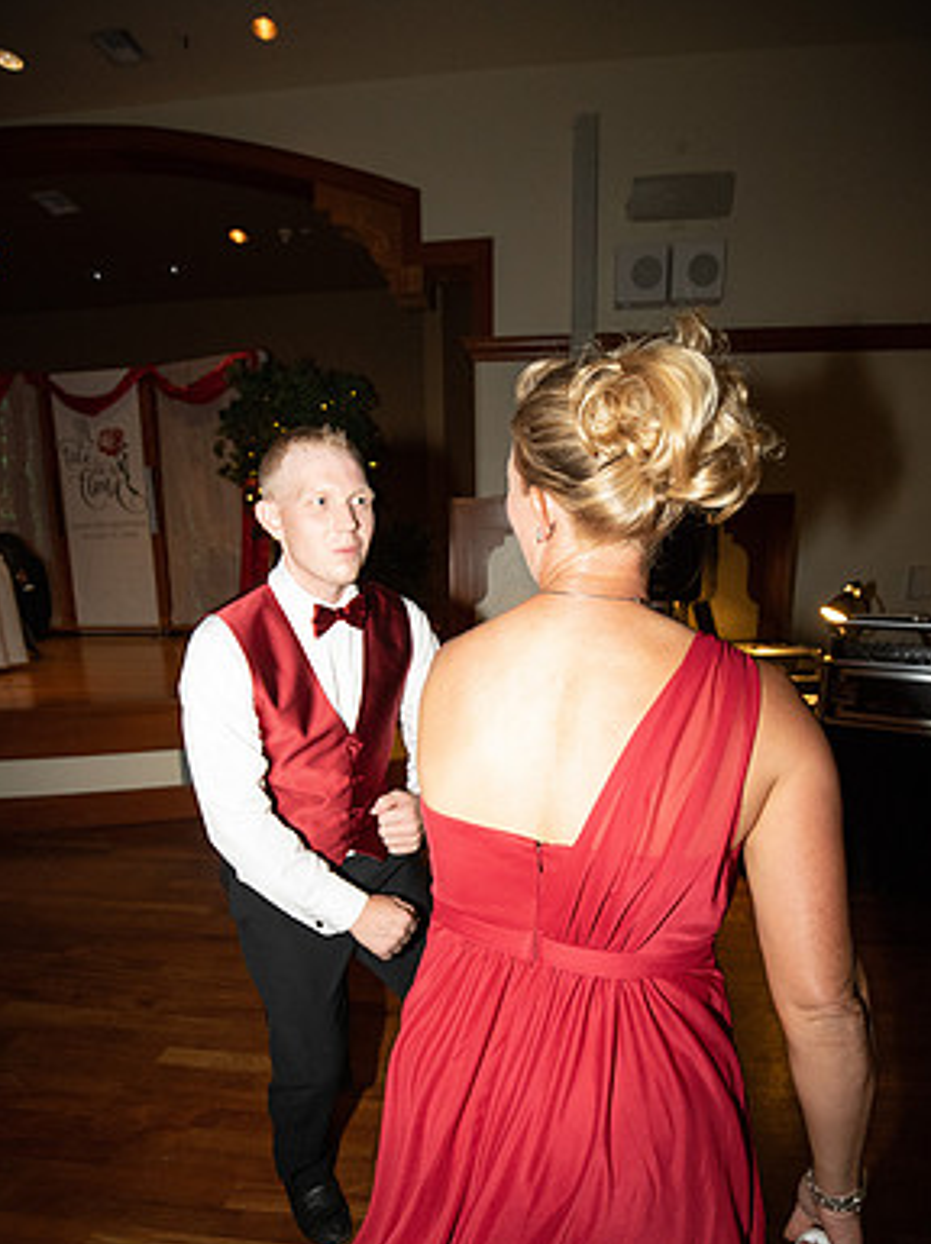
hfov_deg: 71.5
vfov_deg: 87.4
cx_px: 472
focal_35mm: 18
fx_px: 647
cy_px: 698
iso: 6400
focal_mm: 16
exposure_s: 1/250
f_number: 4
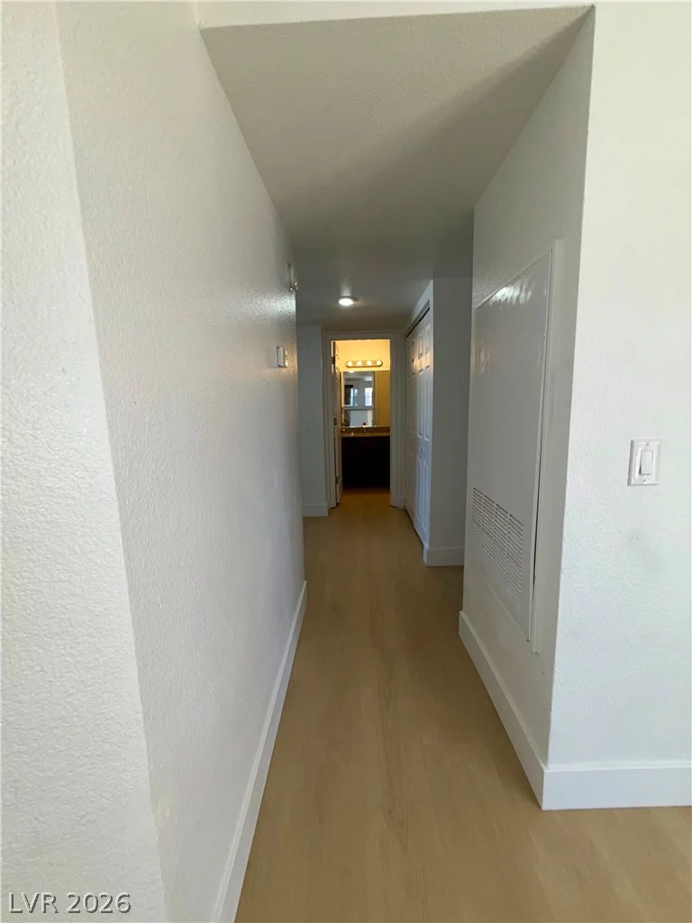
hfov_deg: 85.7
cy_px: 462
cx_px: 346
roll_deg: +3.1
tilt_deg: -9.4
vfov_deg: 102.1
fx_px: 373
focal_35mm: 14
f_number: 2.2
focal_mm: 2.22
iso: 50
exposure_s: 1/122
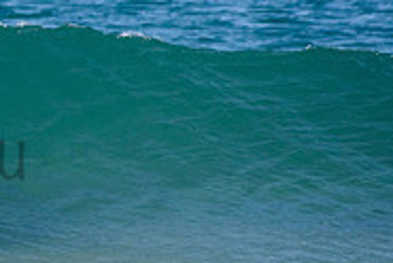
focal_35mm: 1919
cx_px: -338
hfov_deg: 1.1
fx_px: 20982
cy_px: 39
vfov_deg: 0.7
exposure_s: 1/1000
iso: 280
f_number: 5.6
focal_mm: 500
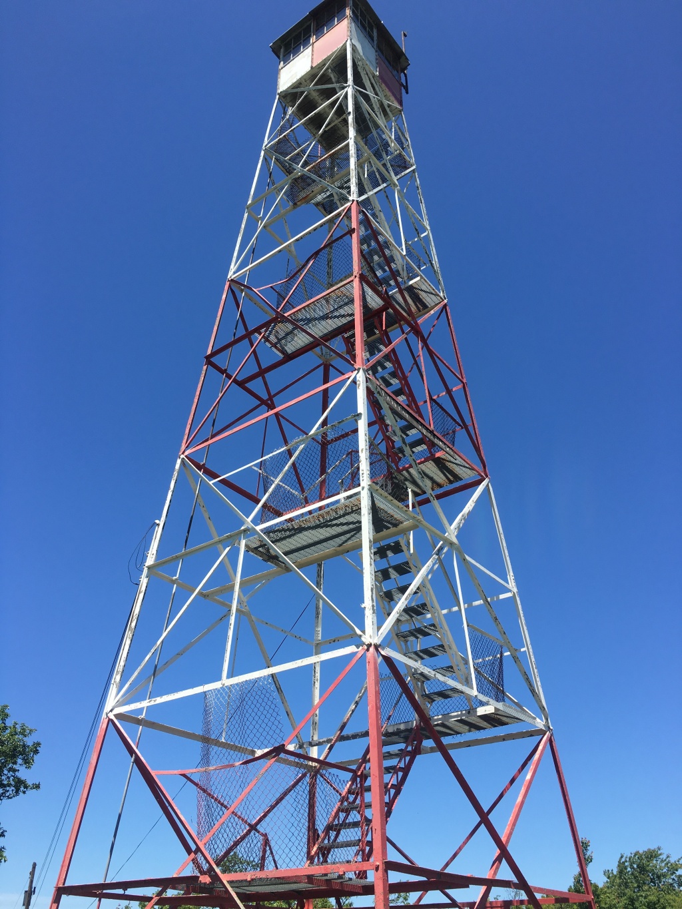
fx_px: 762
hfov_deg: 48.2
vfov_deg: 61.7
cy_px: 454
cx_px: 341
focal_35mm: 29
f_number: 2.2
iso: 25
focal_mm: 4.15
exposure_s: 1/1183
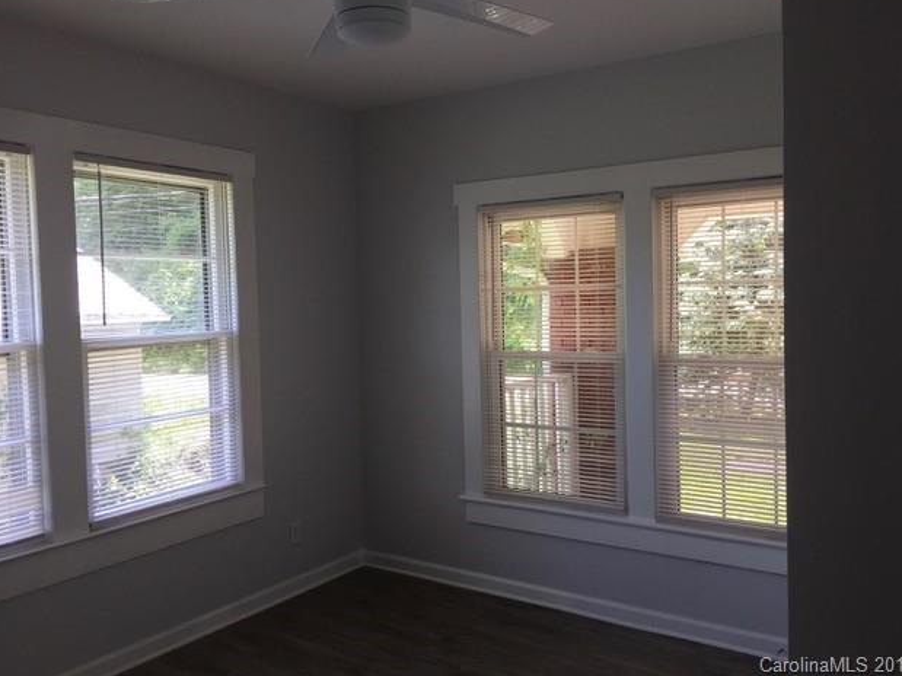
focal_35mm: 30
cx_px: 460
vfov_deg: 46.8
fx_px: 782
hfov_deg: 60.0
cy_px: 329
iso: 40
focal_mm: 4.15
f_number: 2.2
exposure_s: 1/120
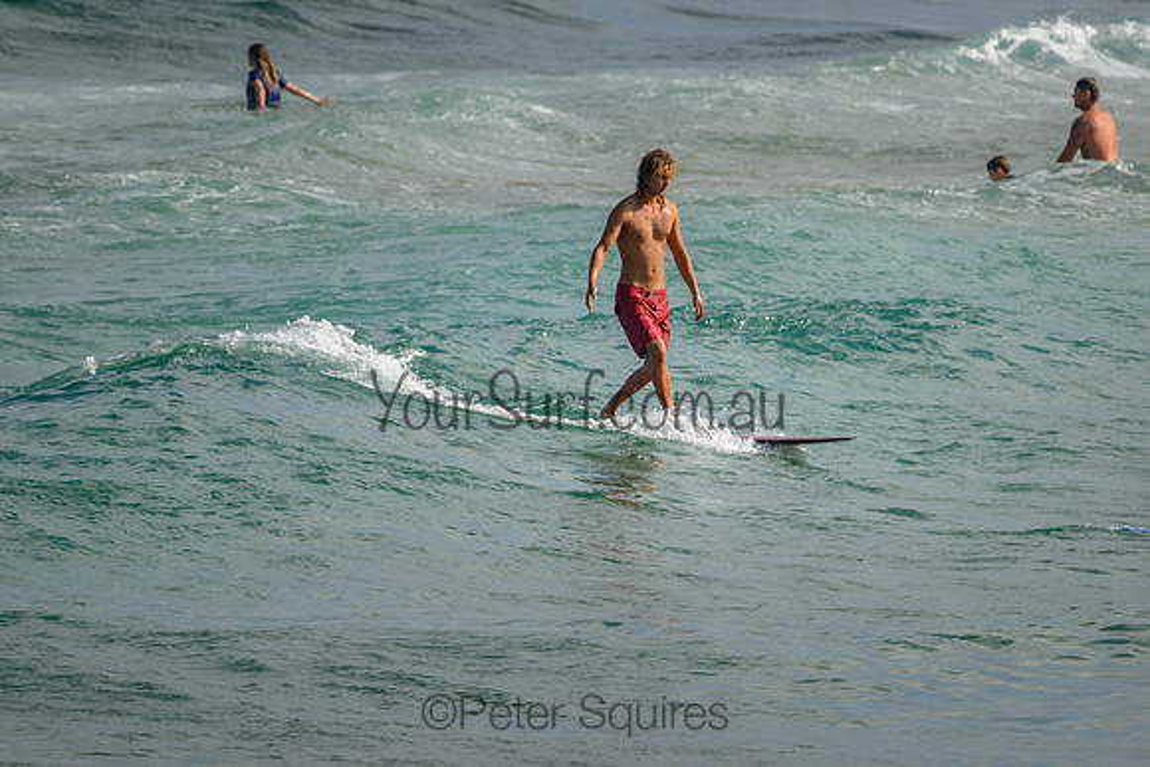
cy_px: 388
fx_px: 28897
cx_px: 650
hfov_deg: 2.3
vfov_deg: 1.5
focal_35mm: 904
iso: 1000
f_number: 11
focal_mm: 800
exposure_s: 1/2000
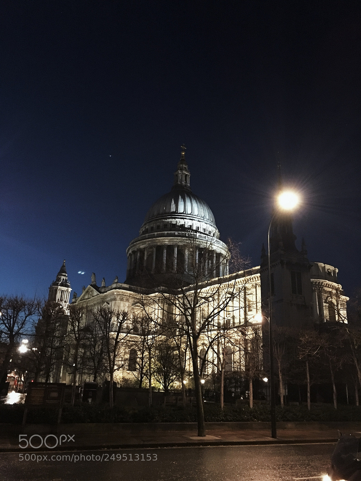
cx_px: 180
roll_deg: -2.2
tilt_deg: +20.6
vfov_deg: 61.7
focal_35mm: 29
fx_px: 403
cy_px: 240
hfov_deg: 48.2
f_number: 2.2
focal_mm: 4.15
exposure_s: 1/17
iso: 320
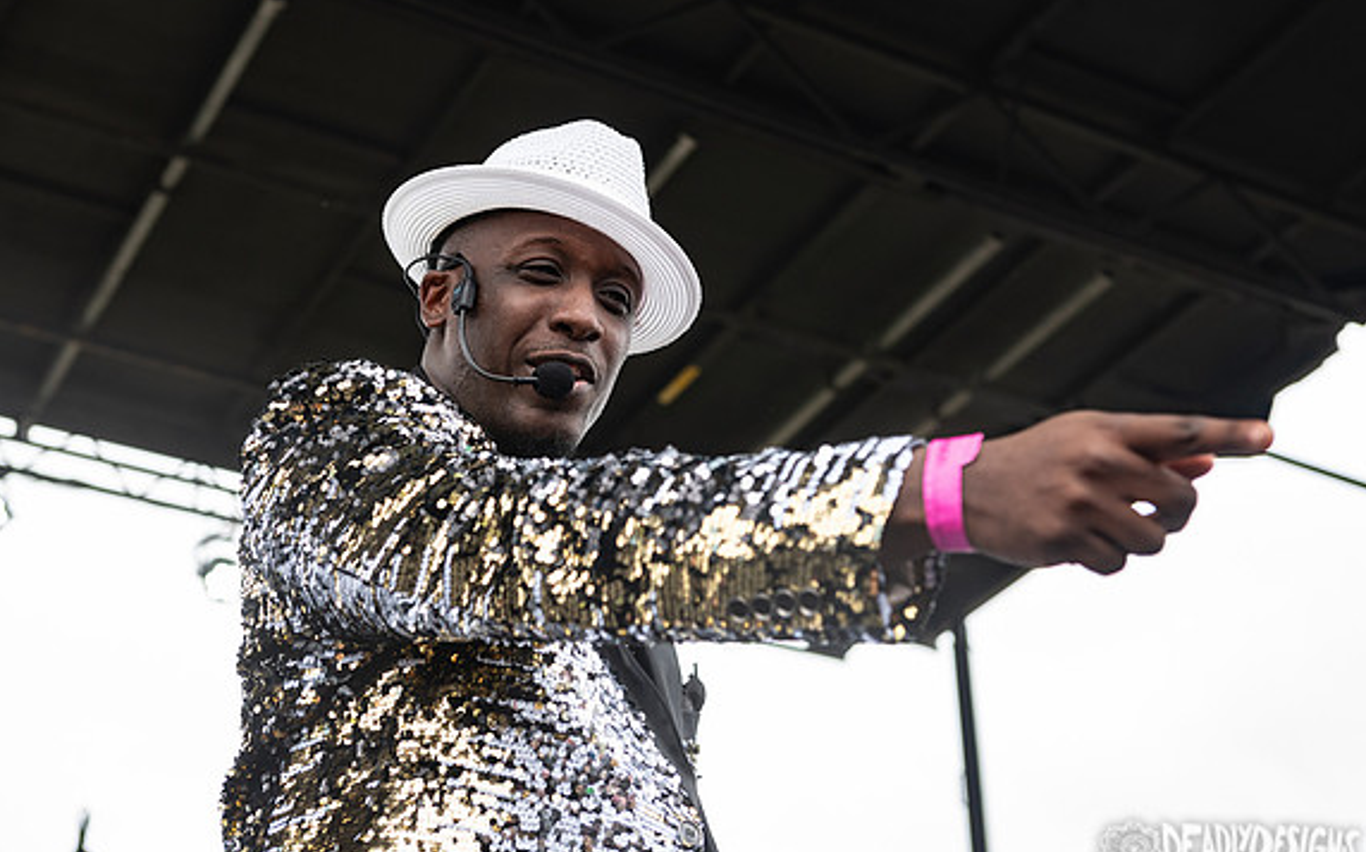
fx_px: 2158
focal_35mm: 58
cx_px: 571
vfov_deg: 22.3
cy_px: 367
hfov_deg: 35.0
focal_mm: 48
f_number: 4
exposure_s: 1/200
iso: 400
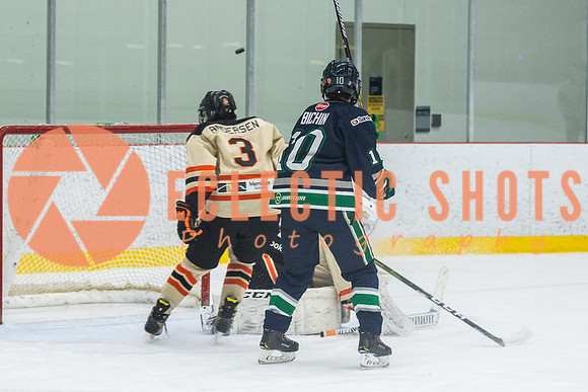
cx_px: 277
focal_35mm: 178
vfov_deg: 7.7
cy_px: 164
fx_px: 2908
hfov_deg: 11.5
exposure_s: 1/640
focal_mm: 82
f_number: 2.8
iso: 1400
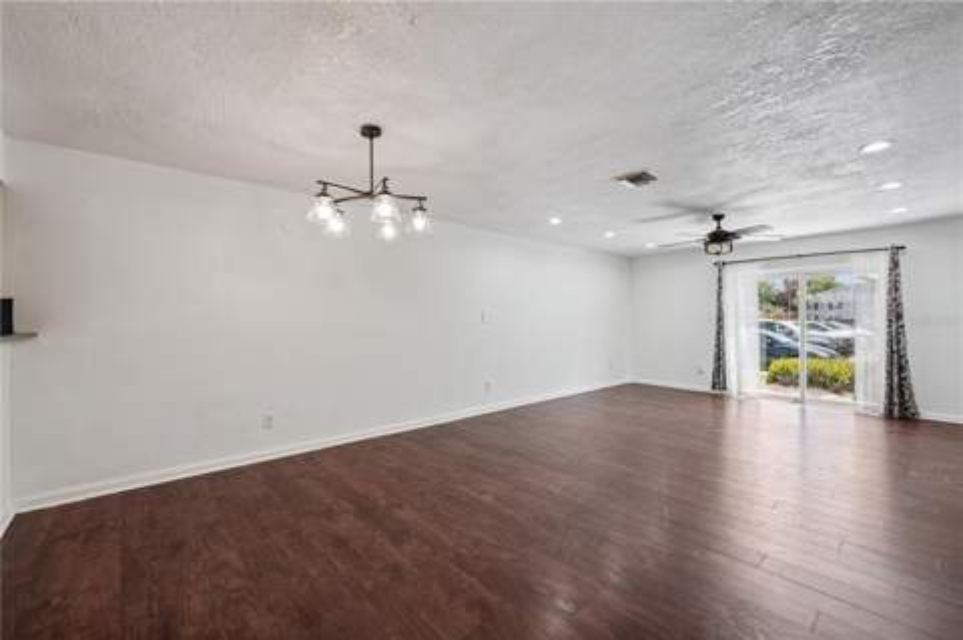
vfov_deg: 77.2
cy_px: 320
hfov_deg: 100.4
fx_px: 401
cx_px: 482
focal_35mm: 15
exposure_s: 1/8
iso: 200
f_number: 9
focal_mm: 15
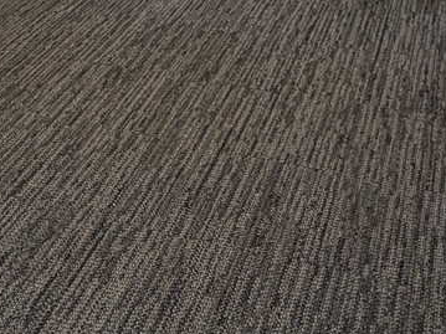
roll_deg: +2.5
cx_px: -27
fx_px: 1005
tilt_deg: -6.0
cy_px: -231
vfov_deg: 16.4
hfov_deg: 23.7
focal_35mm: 78
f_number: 2.2
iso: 160
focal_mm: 2.22
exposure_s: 1/120
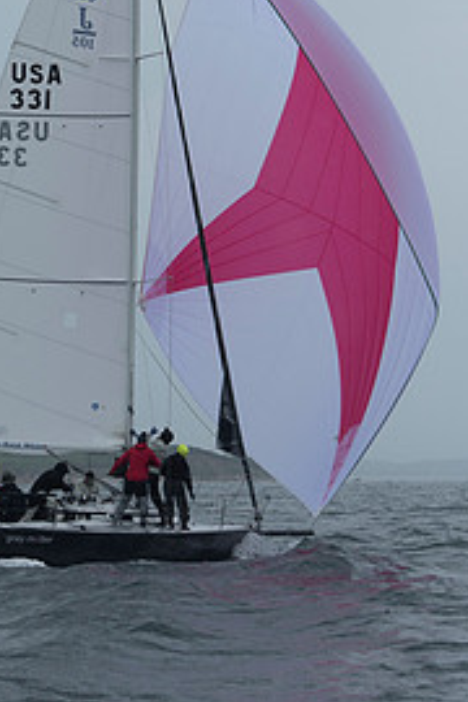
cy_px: 153
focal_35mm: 175
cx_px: 104
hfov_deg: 7.8
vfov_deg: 11.7
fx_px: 3412
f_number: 8
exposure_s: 1/1000
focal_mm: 105
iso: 320
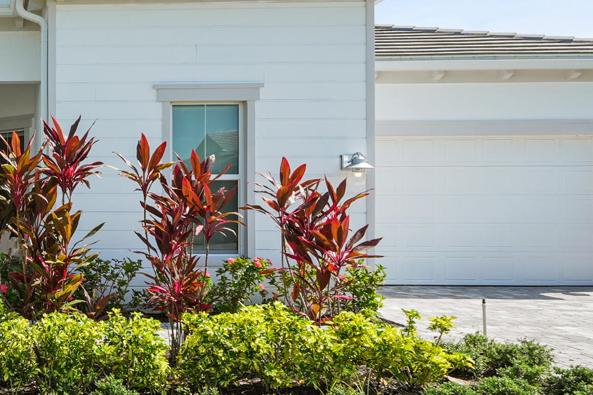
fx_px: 642
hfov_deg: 40.5
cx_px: -52
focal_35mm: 39
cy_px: 194
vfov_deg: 34.2
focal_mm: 10
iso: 100
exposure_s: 1/160
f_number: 8
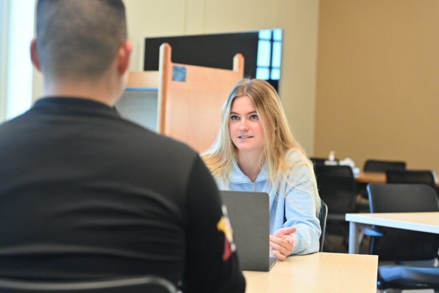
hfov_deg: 24.8
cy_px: 146
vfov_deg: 16.7
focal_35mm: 82
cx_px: 220
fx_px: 1000
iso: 5000
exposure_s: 1/250
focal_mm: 82
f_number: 4
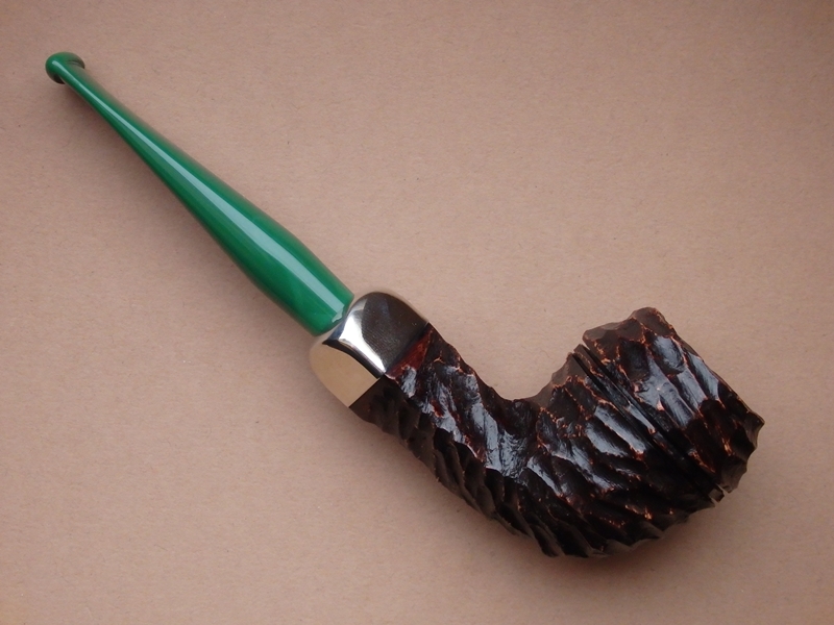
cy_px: 312
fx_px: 1301
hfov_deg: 35.5
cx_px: 417
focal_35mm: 54
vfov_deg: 27.0
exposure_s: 1/50
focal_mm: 9.8
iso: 1000
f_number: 4.1
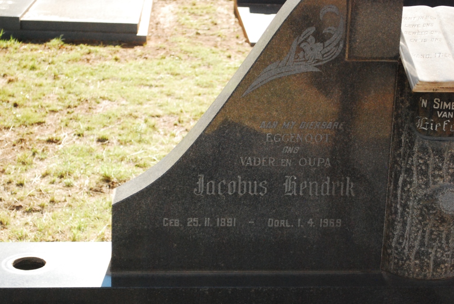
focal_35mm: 82
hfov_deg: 24.6
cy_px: 152
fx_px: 1041
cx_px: 227
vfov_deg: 16.6
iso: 1600
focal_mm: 55
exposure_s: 1/1600
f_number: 5.6
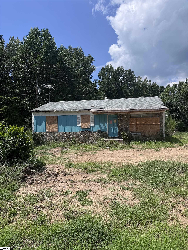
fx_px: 174
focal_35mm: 24
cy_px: 125
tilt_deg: +0.5
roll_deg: +2.0
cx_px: 94
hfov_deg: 56.8
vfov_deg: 71.6
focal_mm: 6.76
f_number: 1.78
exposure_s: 1/4950
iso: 80
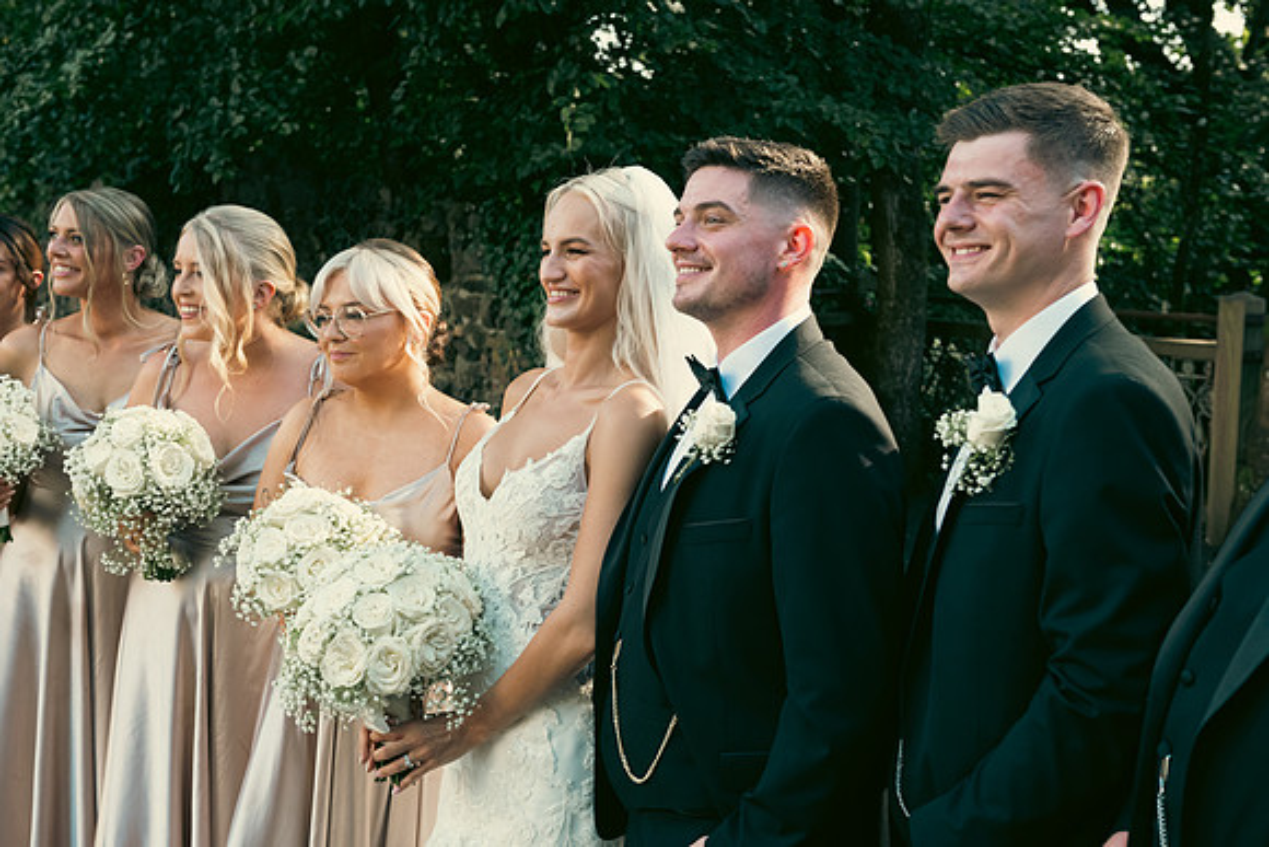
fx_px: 1939
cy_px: 424
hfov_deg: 36.2
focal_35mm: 55
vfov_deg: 24.6
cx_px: 634
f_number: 6.3
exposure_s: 1/160
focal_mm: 55
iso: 320
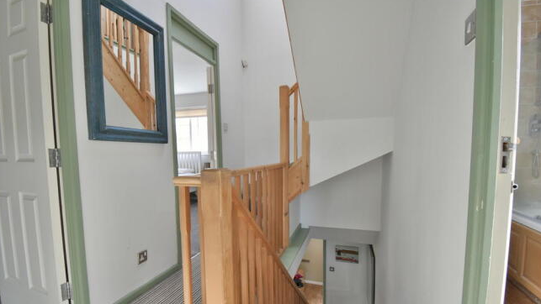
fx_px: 230
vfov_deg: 66.6
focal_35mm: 16
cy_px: 178
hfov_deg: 99.4
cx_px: 268
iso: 400
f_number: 4.5
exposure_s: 1/20
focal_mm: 10
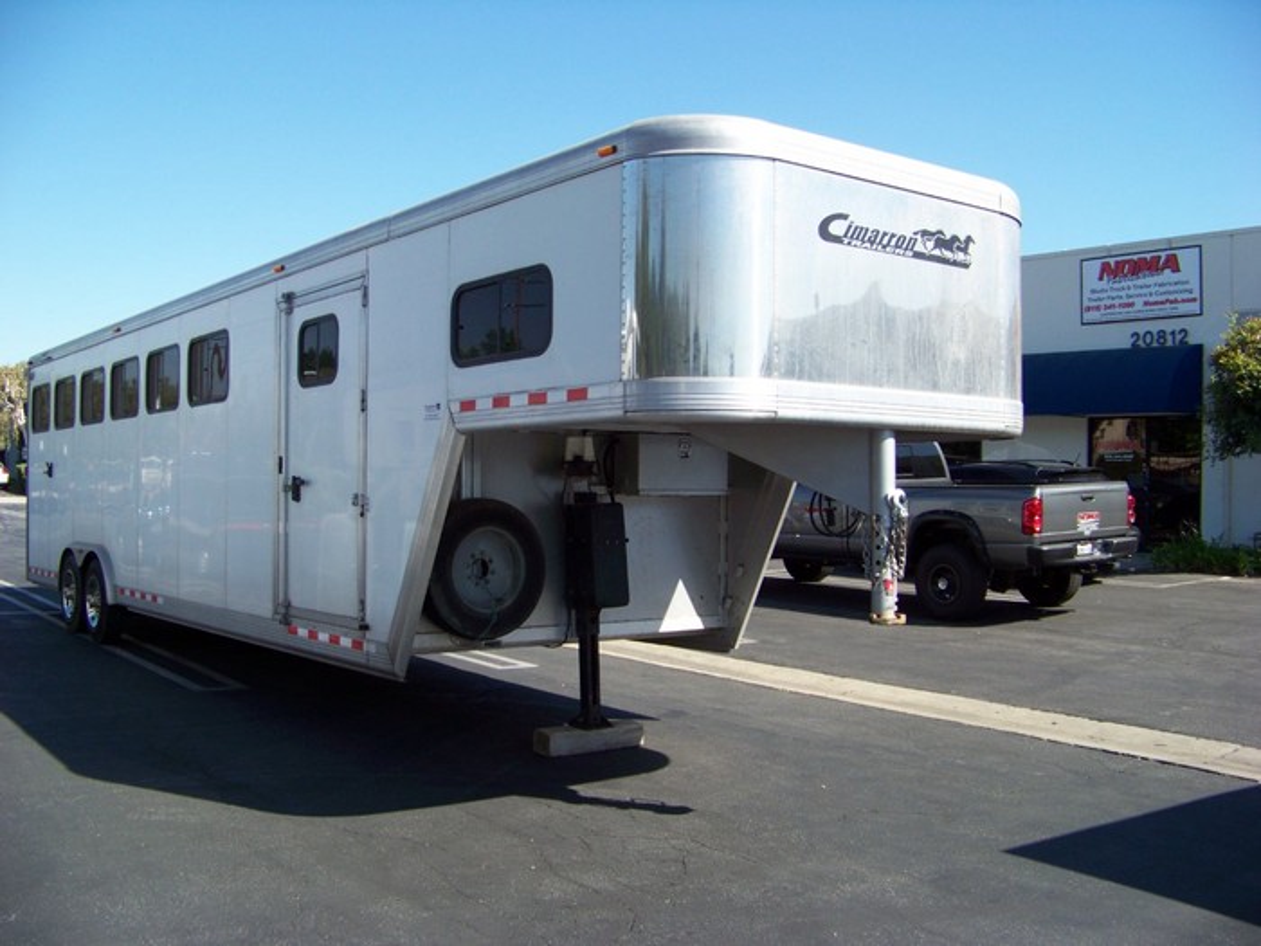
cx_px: 630
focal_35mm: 36
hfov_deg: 51.4
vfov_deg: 39.7
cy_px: 473
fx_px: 1311
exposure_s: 1/800
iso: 72
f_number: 2.8
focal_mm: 5.85
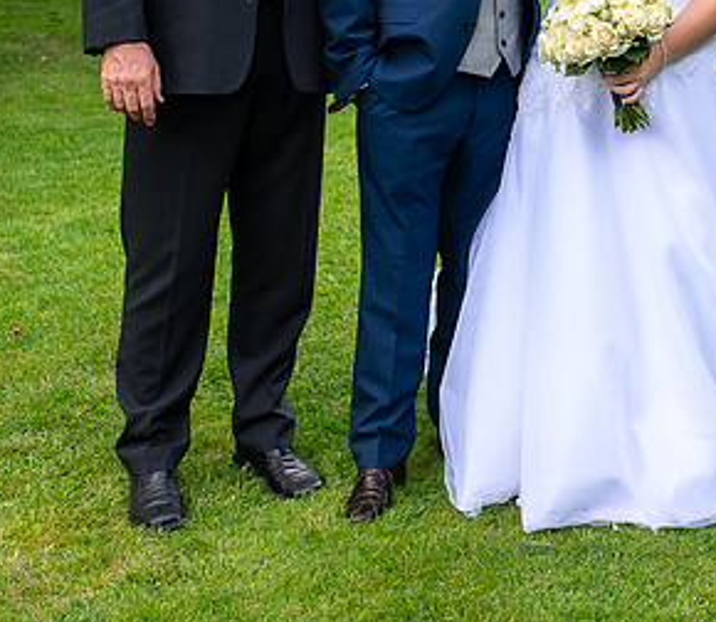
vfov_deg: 18.1
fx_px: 1907
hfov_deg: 20.8
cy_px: 28
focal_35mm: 87
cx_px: 640
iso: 100
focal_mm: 35
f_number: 3.2
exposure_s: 1/320
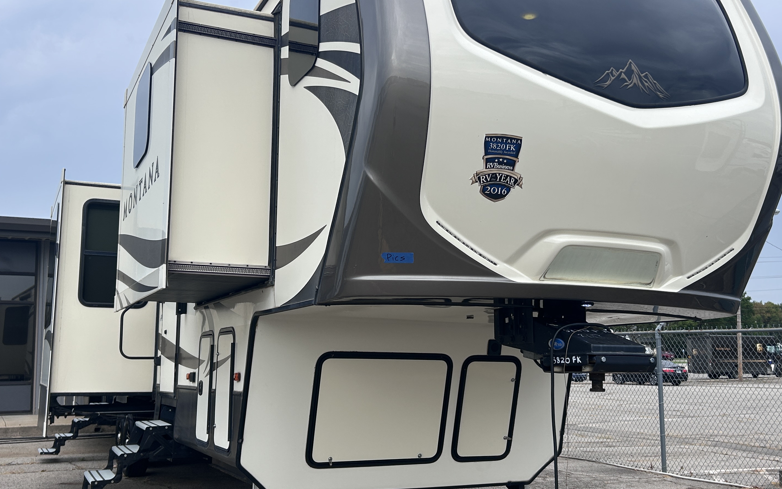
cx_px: 401
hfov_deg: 50.4
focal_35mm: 39
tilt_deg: +6.4
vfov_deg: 32.7
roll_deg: +1.0
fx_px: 831
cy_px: 269
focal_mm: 5.7
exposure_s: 1/1377
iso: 50
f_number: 1.5
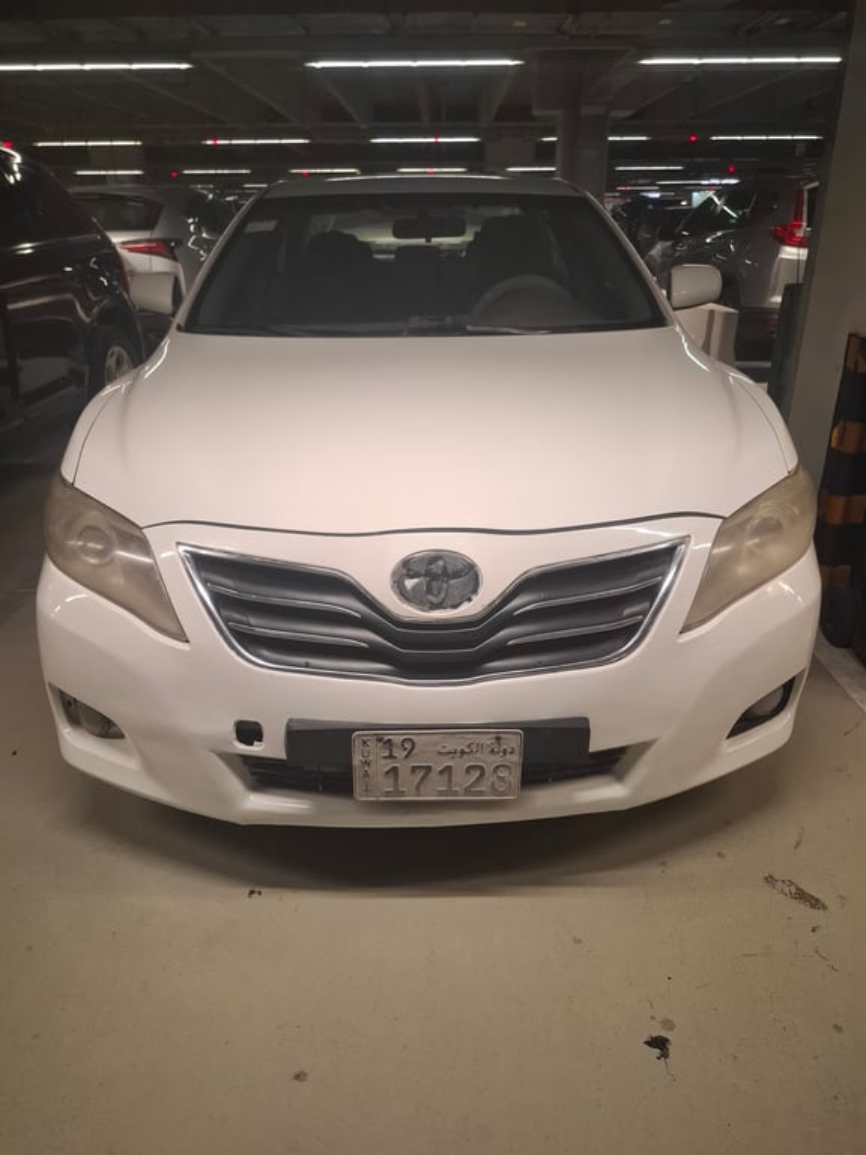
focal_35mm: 23
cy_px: 578
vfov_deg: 73.9
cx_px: 433
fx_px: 767
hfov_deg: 58.9
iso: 200
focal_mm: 5.54
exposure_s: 1/50
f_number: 1.8
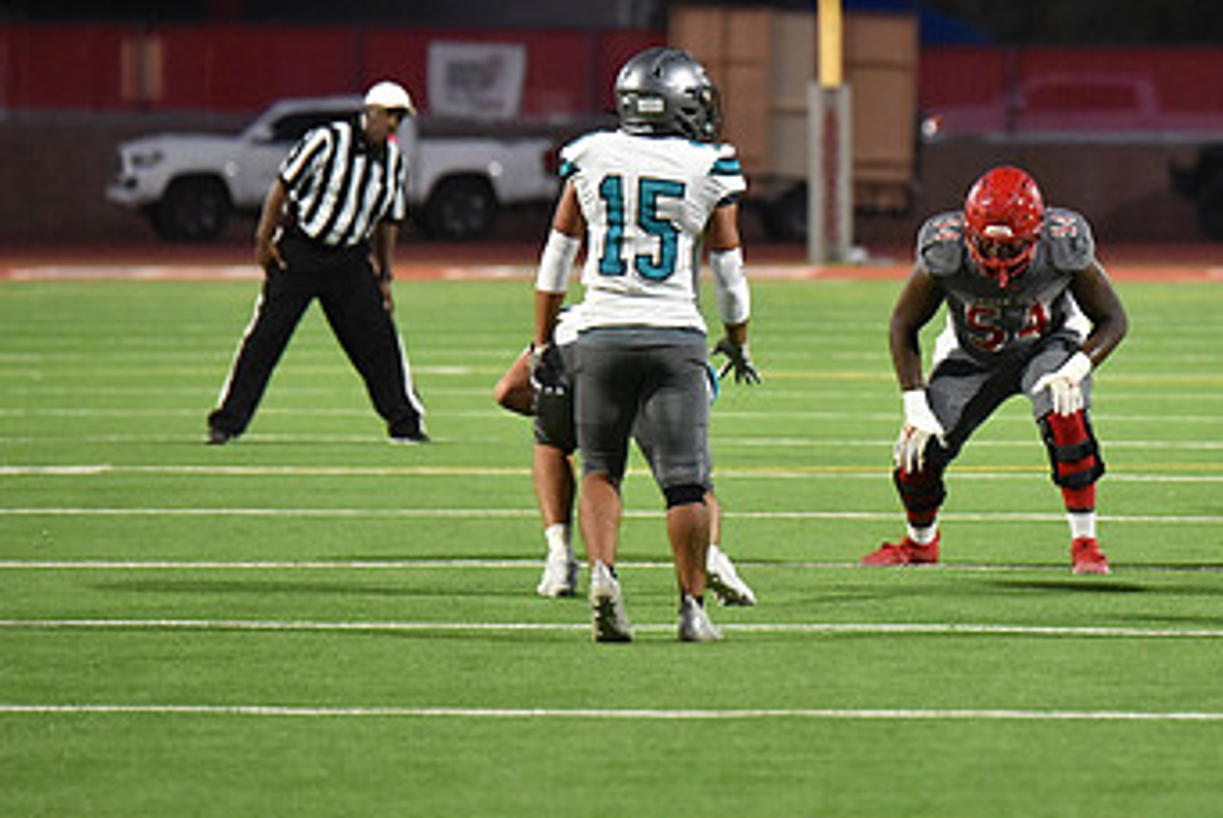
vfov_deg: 4.1
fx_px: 11560
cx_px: 1011
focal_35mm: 340
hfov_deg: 6.0
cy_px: 242
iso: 8000
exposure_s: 1/1000
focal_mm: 200
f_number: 2.8
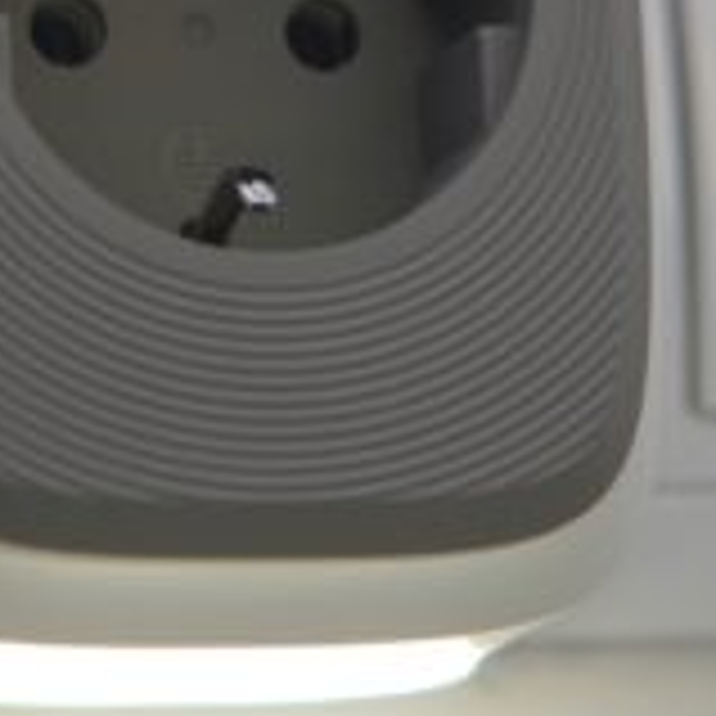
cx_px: 306
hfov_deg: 12.1
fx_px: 3370
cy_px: -59
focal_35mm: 144
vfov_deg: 11.9
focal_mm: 30
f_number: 2.8
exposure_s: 1/50
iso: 640
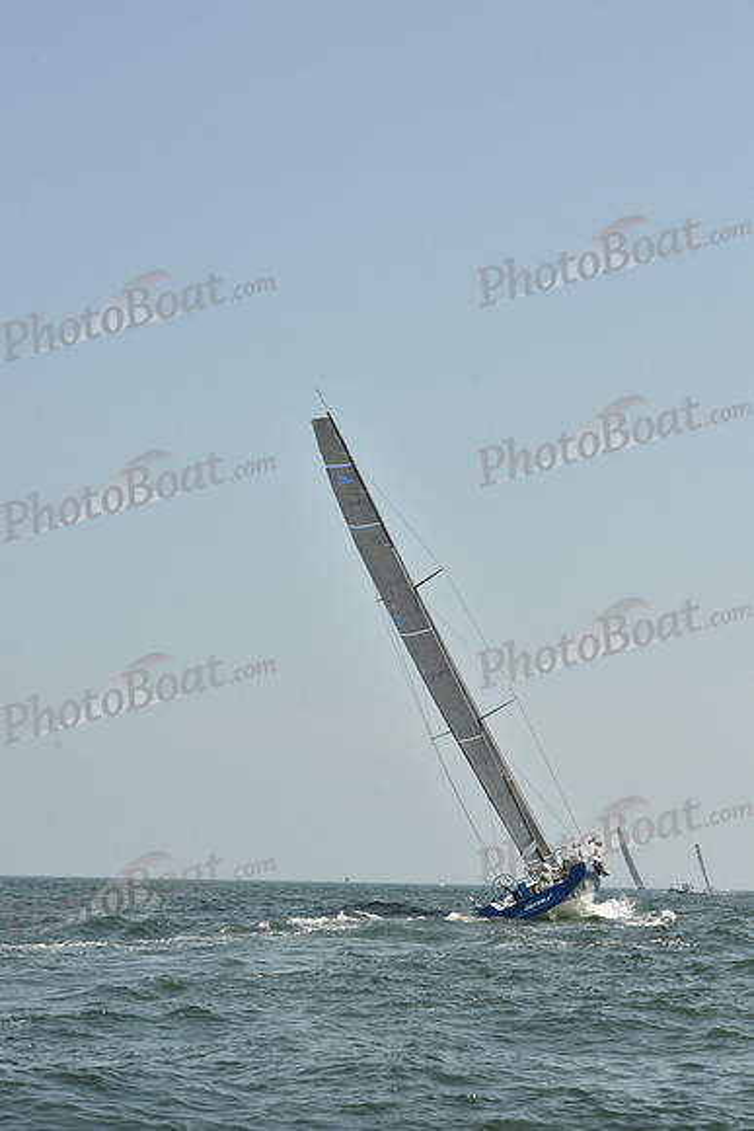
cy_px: 566
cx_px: 377
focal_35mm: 85
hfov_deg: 16.1
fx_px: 2669
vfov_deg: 23.9
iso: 250
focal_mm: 85
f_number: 9
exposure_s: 1/800
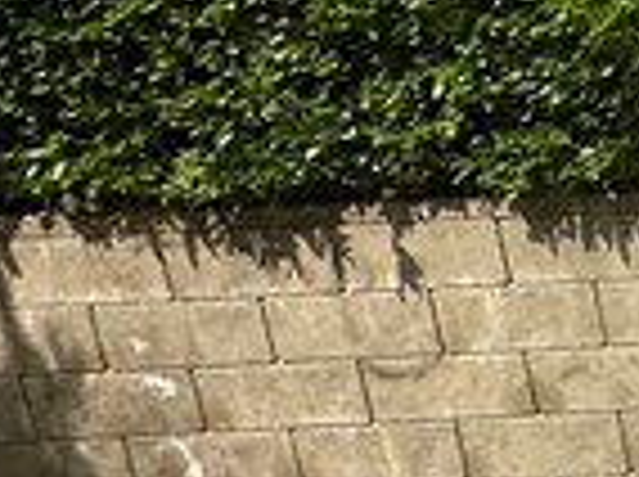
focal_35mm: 101
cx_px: 2088
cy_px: -626
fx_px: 1861
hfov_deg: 10.4
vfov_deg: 12.1
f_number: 2.2
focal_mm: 2.22
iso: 50
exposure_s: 1/1575
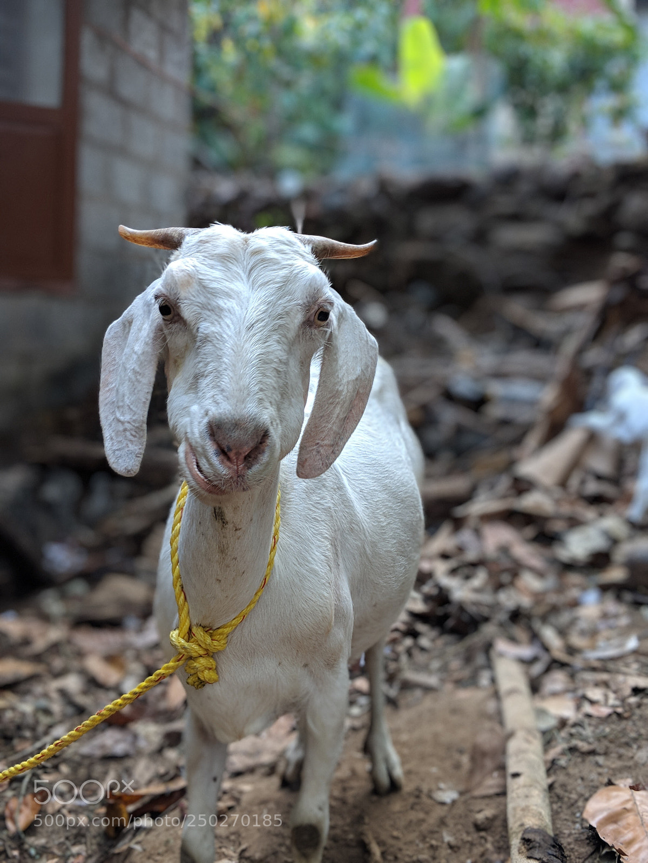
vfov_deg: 65.3
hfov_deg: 51.4
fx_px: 674
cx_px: 324
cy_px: 432
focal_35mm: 27
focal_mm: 4.44
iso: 52
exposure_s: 1/100
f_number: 1.8
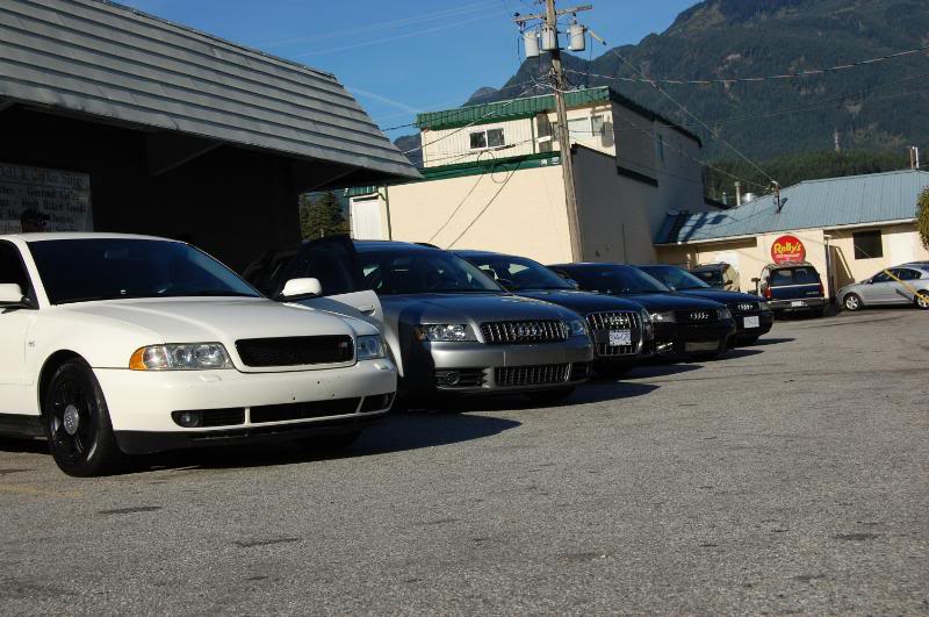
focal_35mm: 51
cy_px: 308
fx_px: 1314
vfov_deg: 26.4
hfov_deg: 38.9
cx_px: 464
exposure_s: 1/400
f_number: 10
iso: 200
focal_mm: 34
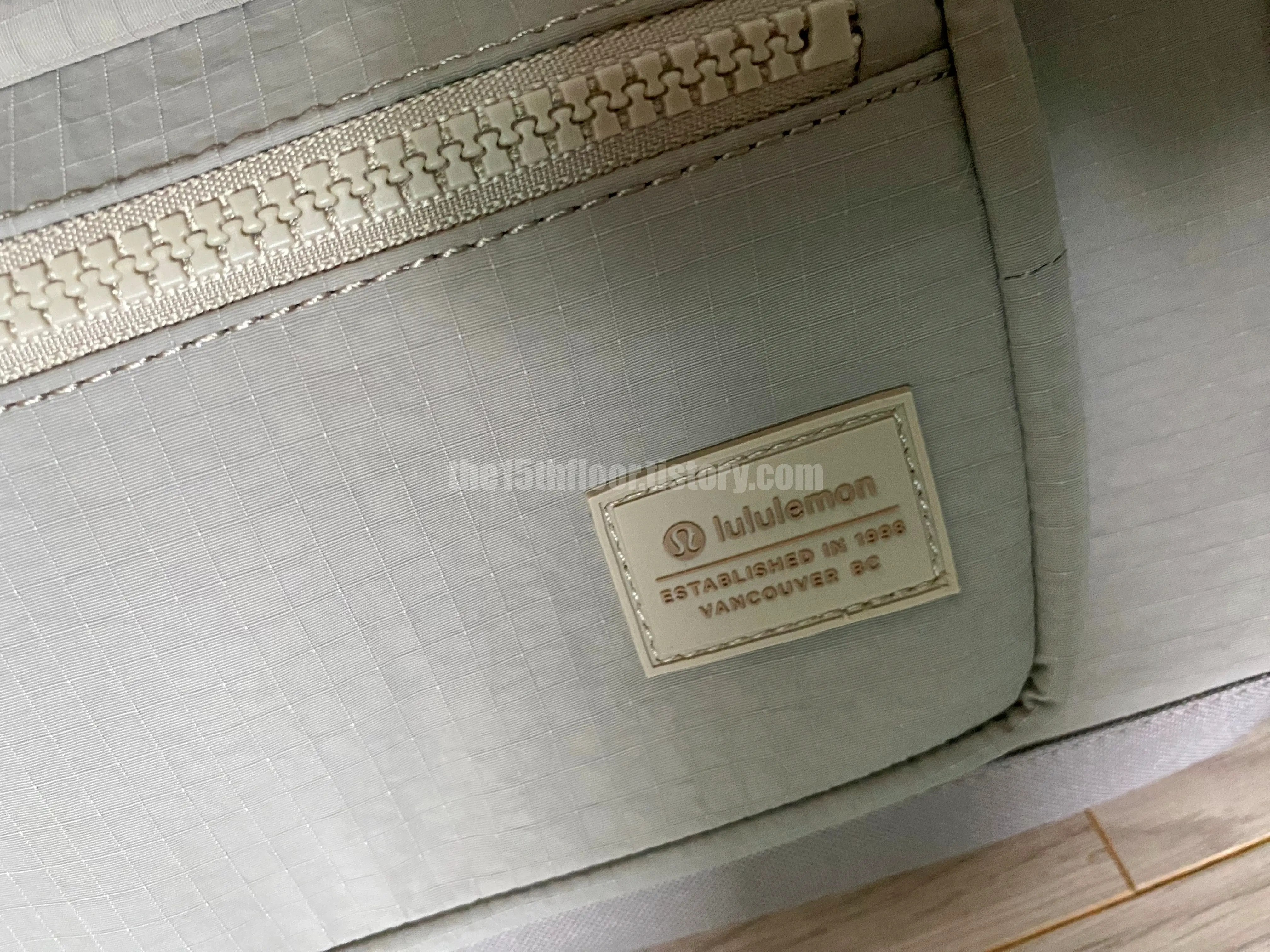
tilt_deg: -56.4
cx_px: 635
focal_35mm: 25
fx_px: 917
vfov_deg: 54.9
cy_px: 476
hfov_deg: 69.4
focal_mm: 4.25
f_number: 1.8
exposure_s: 1/40
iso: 500
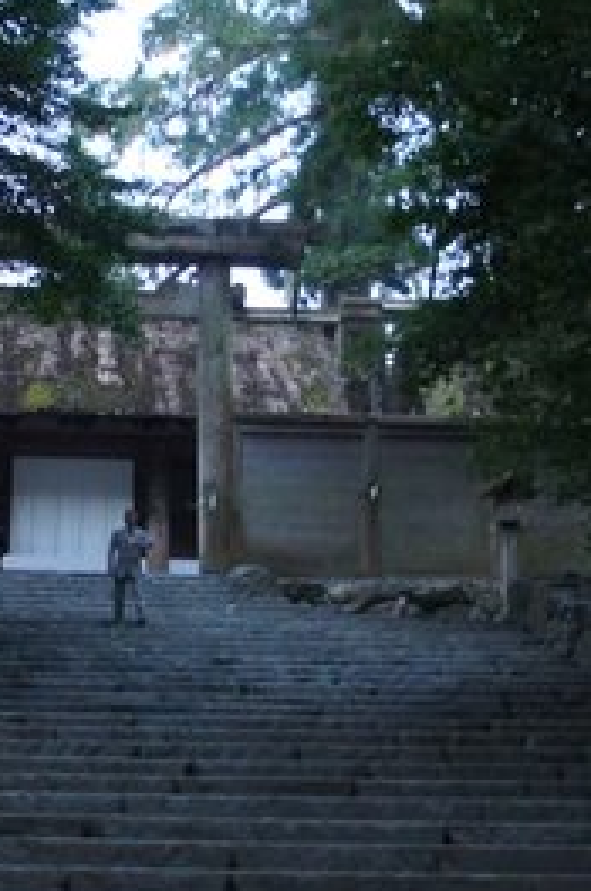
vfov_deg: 22.2
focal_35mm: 92
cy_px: 368
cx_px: 122
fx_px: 2274
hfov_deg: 14.7
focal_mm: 18
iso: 1600
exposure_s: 1/15
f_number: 3.5
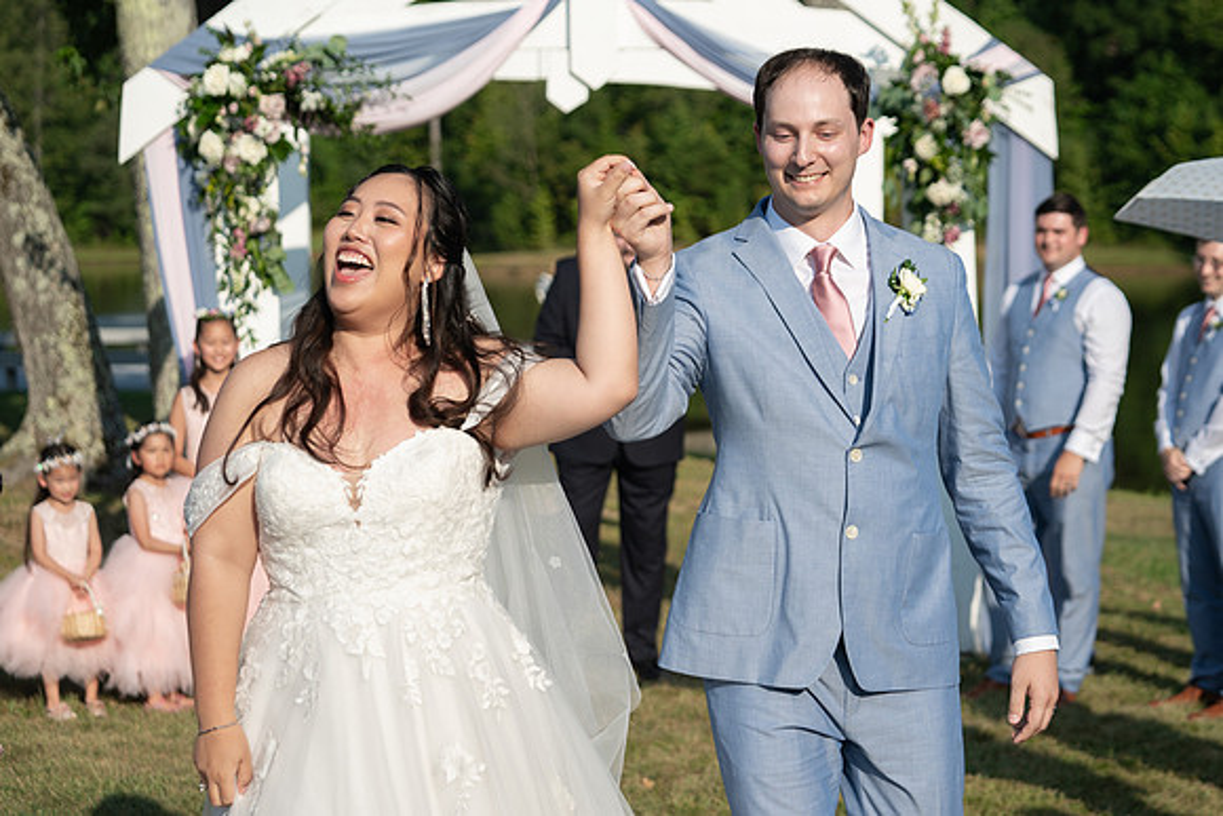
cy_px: 404
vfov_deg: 17.4
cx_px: 681
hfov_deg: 25.8
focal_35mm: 79
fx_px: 2673
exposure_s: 1/1000
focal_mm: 70
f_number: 4
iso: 100
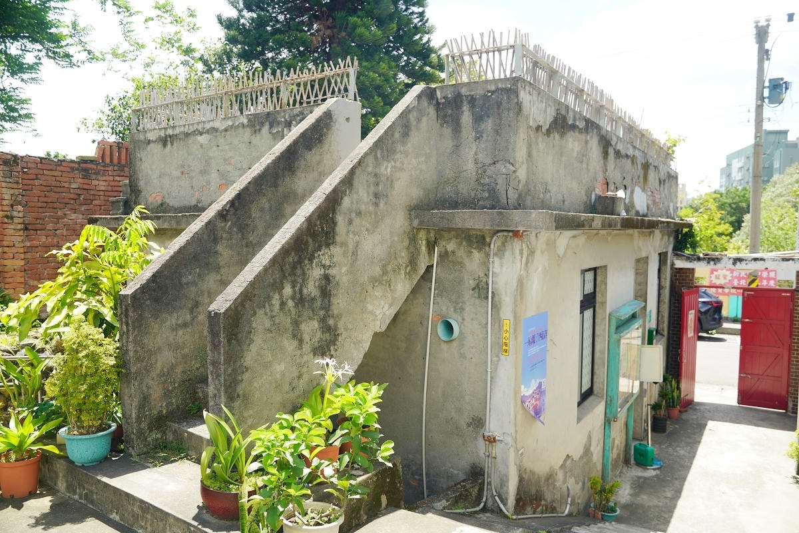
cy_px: 266
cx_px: 400
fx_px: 621
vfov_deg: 46.4
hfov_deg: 65.5
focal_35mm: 28
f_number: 5.6
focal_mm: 28
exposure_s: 1/80
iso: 100
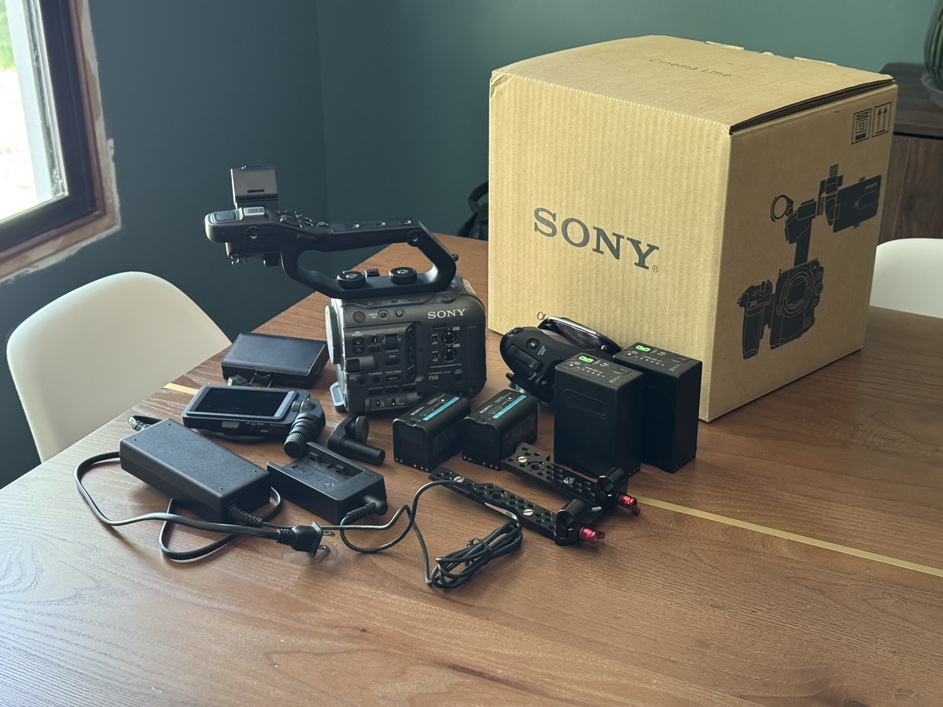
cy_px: 354
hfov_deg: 39.7
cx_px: 472
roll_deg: +0.2
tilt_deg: -26.0
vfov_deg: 30.3
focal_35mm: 48
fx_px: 1308
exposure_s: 1/32
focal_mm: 6.76
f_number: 1.78
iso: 500
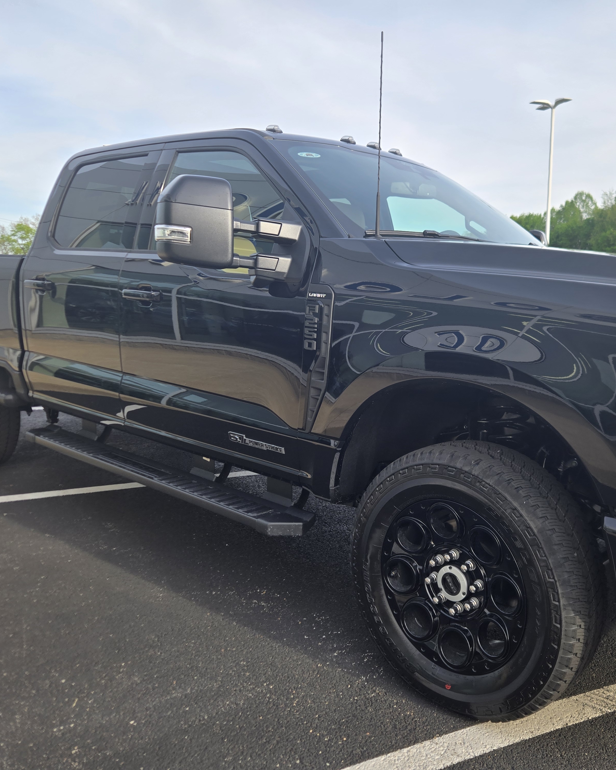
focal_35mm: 30
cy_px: 384
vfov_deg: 58.8
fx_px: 684
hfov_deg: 48.0
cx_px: 393
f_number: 1.8
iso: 25
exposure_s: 1/590
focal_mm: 5.4
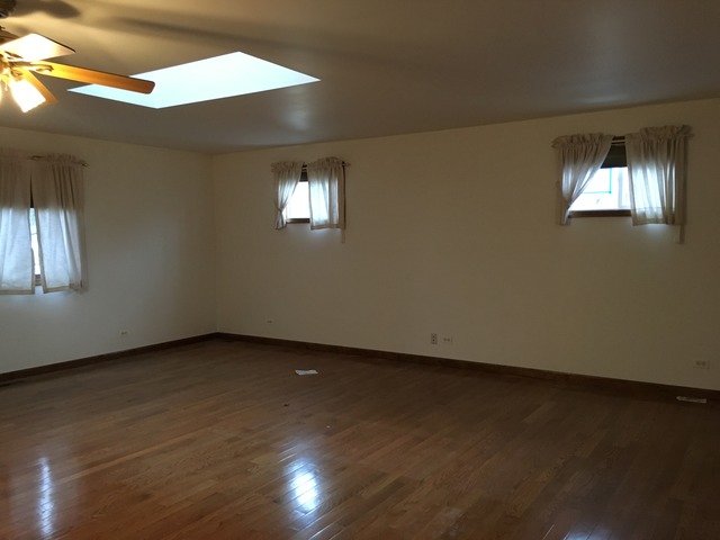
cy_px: 270
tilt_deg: -5.6
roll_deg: +0.1
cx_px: 360
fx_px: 603
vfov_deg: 48.2
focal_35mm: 29
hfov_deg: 61.7
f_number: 2.2
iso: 160
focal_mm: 4.15
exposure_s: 1/30
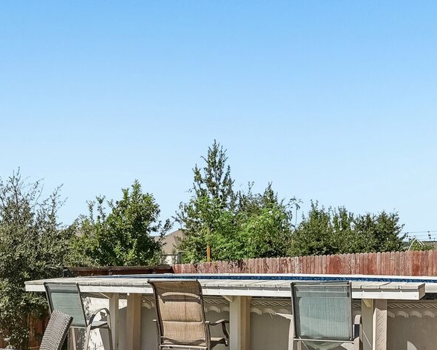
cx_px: 89
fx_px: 569
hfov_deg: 40.3
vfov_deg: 33.4
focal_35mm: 44
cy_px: 265
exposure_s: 1/500
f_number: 8
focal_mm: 17
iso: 400
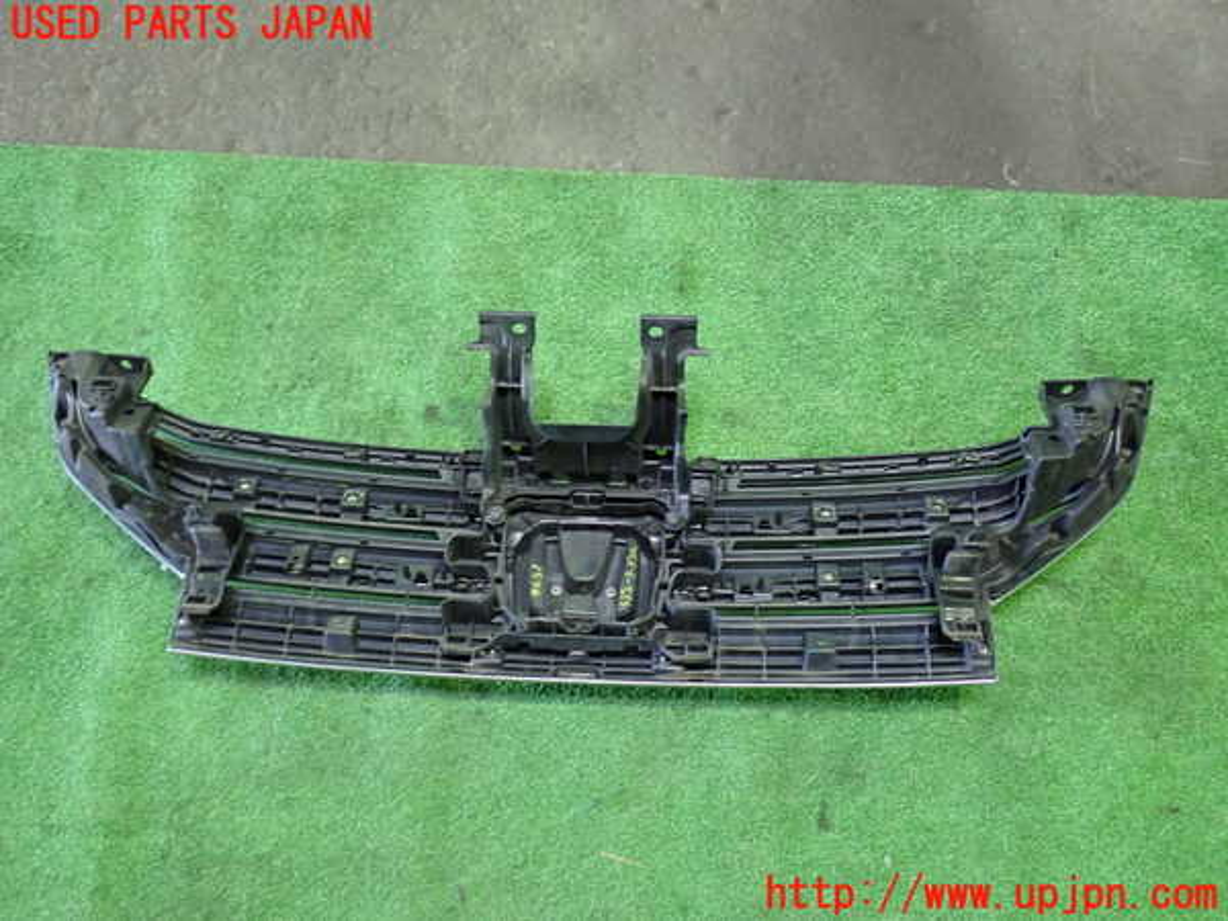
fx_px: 1064
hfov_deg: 60.0
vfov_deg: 46.8
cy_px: 460
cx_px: 614
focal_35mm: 30
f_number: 2.3
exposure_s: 1/30
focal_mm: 5.4
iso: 640
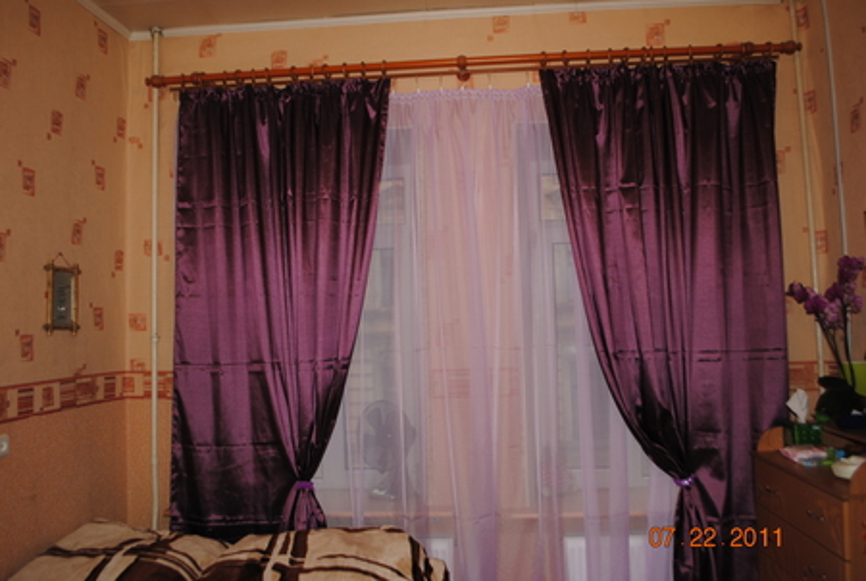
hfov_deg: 61.8
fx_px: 723
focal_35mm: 30
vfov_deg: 43.8
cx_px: 433
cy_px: 290
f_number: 3.8
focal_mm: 20
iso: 200
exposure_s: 1/60
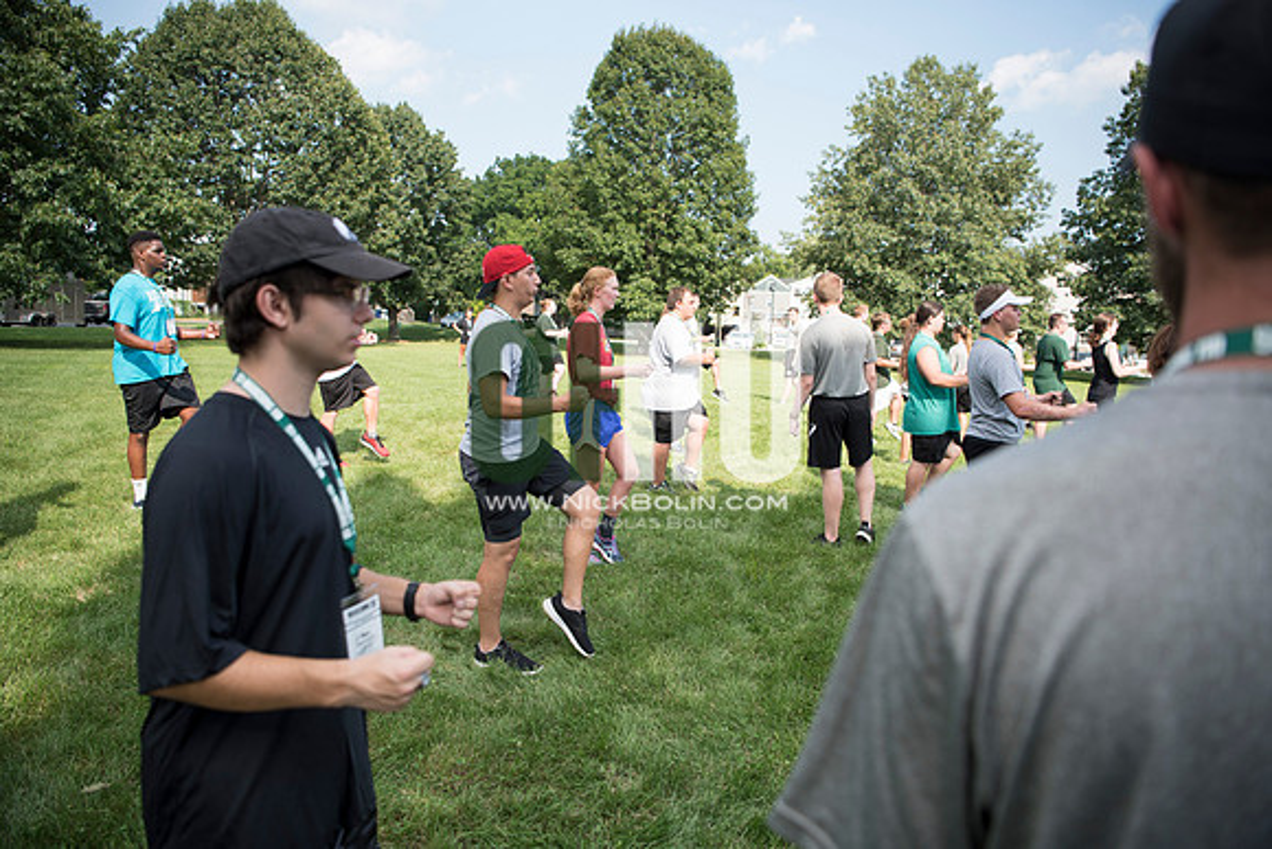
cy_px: 424
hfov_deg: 73.7
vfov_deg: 53.2
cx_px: 636
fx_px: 848
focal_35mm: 24
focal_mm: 24
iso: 200
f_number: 2.8
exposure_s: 1/1600
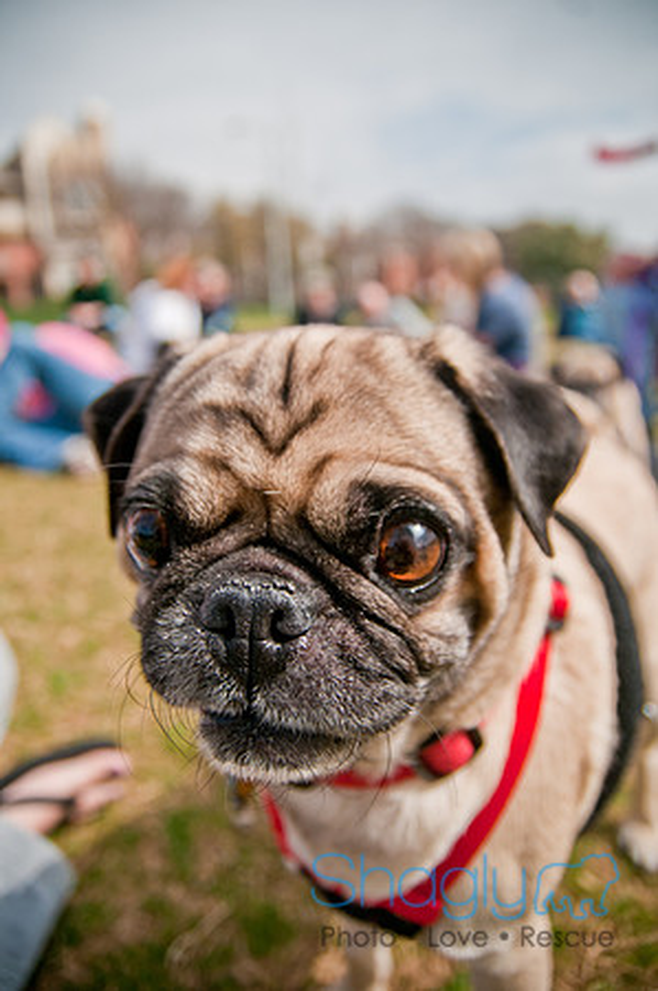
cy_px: 496
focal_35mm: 26
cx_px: 329
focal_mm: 17
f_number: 2.8
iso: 200
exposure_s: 1/4000
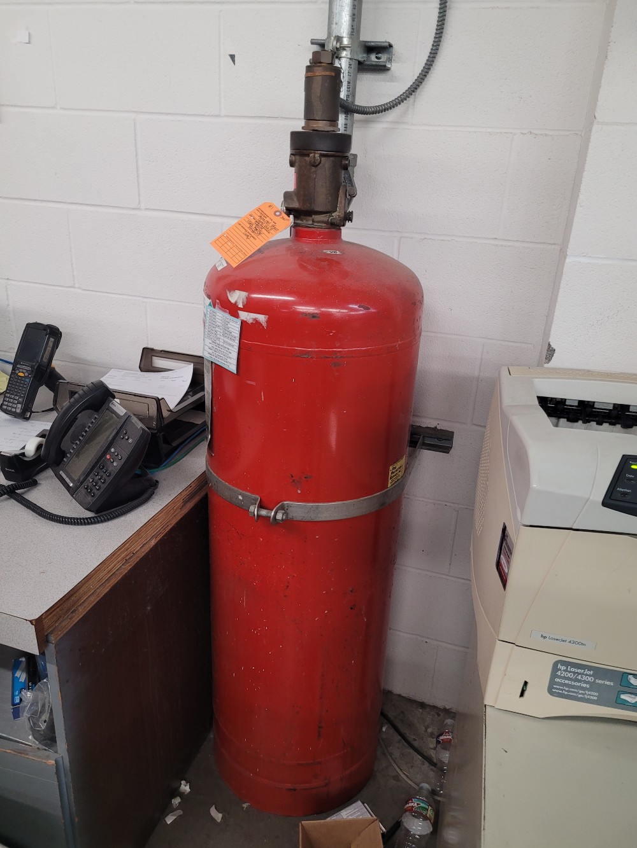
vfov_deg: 67.3
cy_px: 424
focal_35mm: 26
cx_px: 318
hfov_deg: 53.1
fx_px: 638
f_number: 1.8
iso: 200
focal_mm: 5.4
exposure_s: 1/40
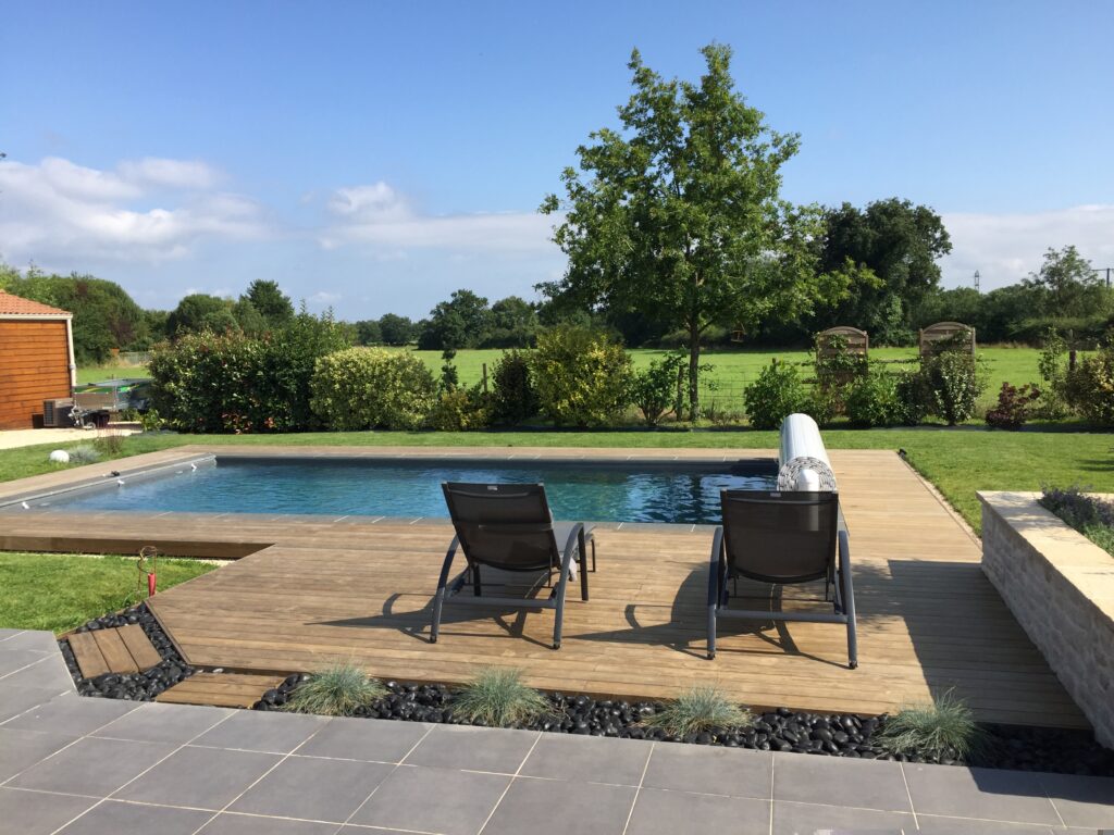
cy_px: 418
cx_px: 557
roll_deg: +0.2
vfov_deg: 48.2
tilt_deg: -5.0
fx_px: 933
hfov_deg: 61.7
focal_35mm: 29
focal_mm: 4.15
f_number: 2.2
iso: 32
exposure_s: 1/1647
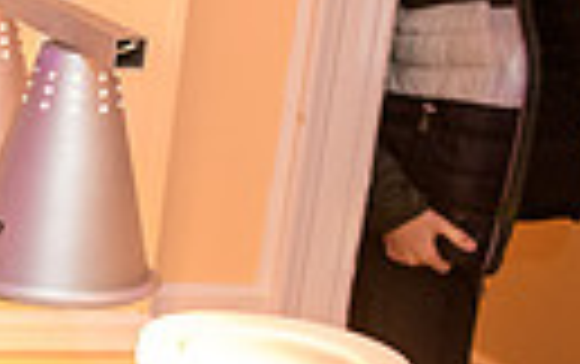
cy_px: 348
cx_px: -580
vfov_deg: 11.0
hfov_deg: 14.5
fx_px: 1883
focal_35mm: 119
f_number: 3.2
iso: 1600
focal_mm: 26
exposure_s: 1/125
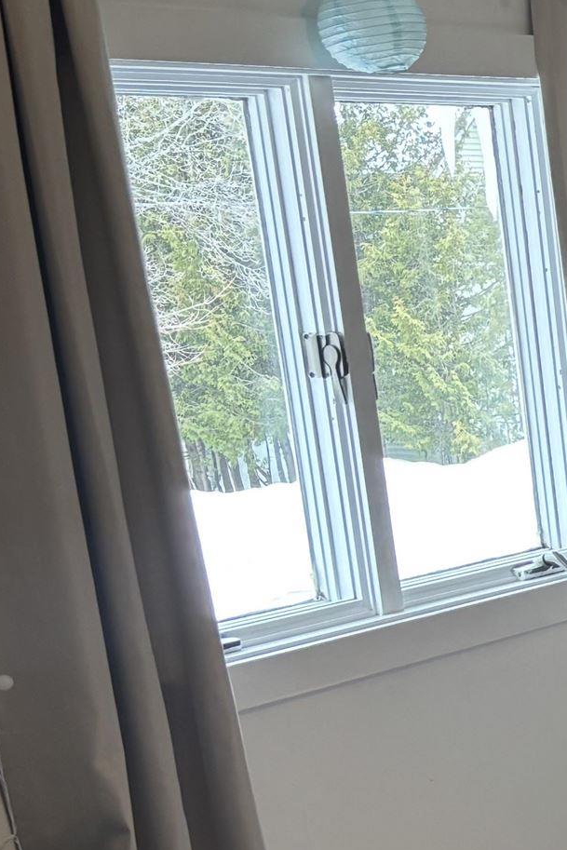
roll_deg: +1.7
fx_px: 2149
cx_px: 1320
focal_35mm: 91
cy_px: 758
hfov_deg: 12.2
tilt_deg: -15.2
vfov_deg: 21.9
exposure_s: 1/120
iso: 100
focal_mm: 5.96
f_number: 1.6
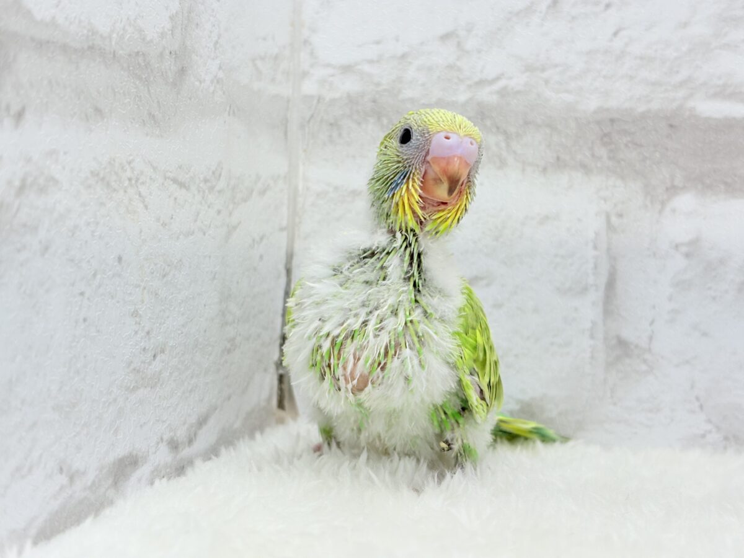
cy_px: 279
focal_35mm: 52
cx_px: 372
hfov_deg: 36.8
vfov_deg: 28.0
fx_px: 1118
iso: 64
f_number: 1.6
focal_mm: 5.96
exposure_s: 1/100
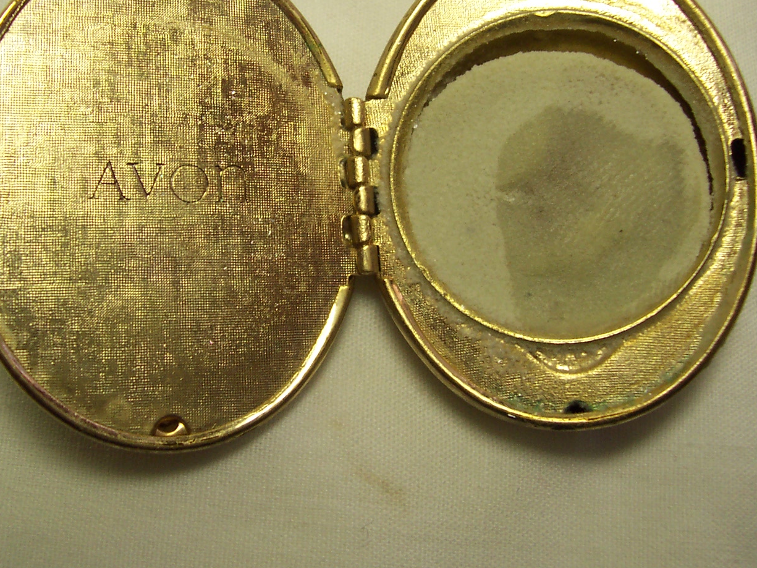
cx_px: 340
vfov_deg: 29.0
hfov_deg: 38.1
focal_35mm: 50
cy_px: 219
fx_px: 1094
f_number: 2.8
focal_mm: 5.6
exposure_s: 1/90
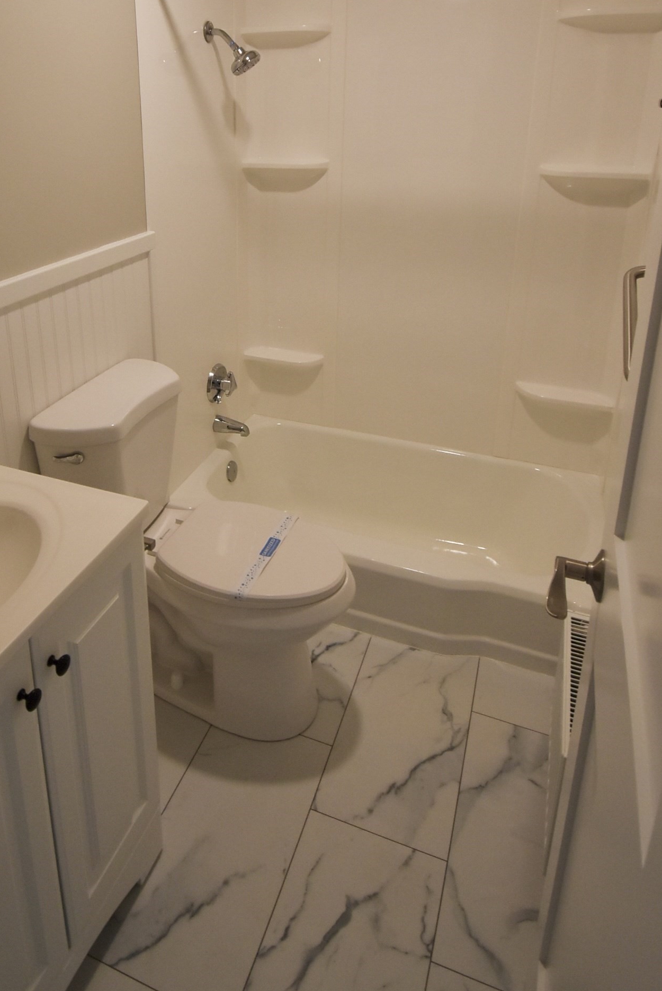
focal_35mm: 24
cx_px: 247
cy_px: 311
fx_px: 661
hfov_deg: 52.6
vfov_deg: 71.0
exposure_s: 1/160
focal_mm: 10
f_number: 4.5
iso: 800
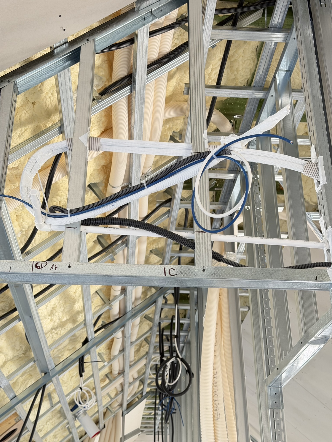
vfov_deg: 39.7
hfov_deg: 30.3
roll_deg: -3.8
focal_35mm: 48
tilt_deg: +29.6
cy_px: 221
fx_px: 614
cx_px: 166
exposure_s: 1/60
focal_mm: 6.76
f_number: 1.78
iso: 200
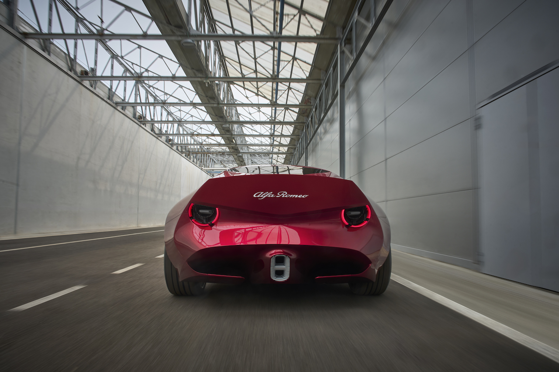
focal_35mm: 24
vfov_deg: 53.1
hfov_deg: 73.8
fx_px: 373
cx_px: 280
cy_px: 186
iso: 100
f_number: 18
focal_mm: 24
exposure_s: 1/10
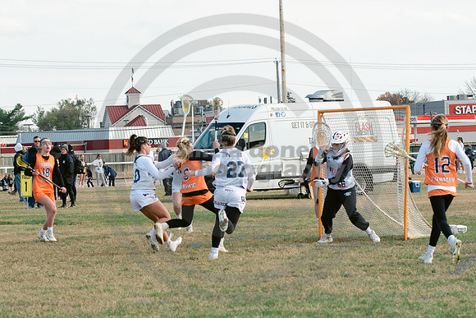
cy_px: 206
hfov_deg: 10.4
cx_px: 266
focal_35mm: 198
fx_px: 2622
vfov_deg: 6.9
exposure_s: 1/640
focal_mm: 95
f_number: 6.3
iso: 250
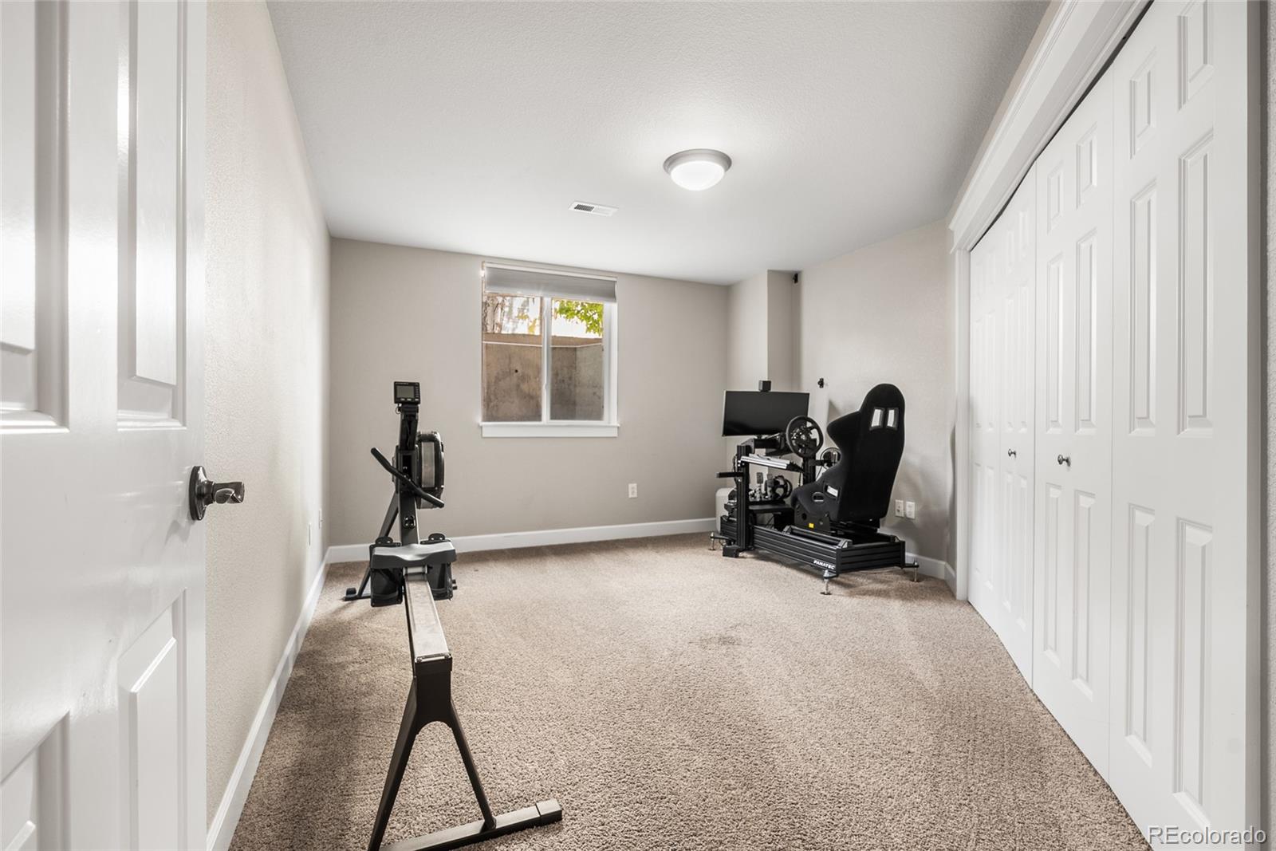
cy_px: 426
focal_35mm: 16
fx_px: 567
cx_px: 638
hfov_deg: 96.7
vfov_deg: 73.8
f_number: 8
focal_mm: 16
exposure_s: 3.2
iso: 200
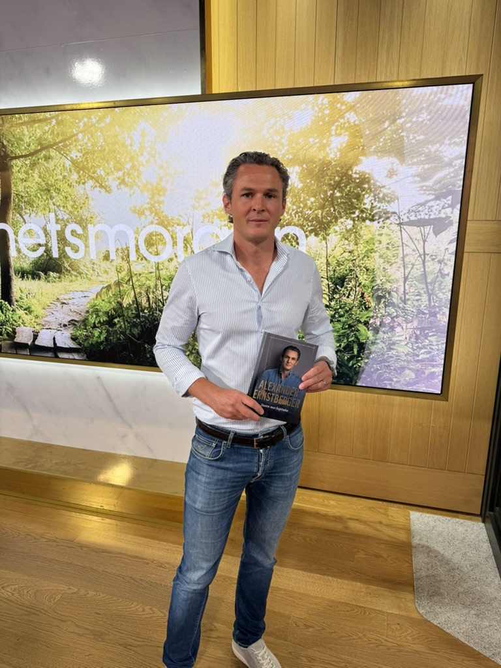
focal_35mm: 24
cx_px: 250
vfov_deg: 71.6
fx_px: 463
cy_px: 334
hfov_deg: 56.8
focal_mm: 6.76
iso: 80
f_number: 1.78
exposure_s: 1/120
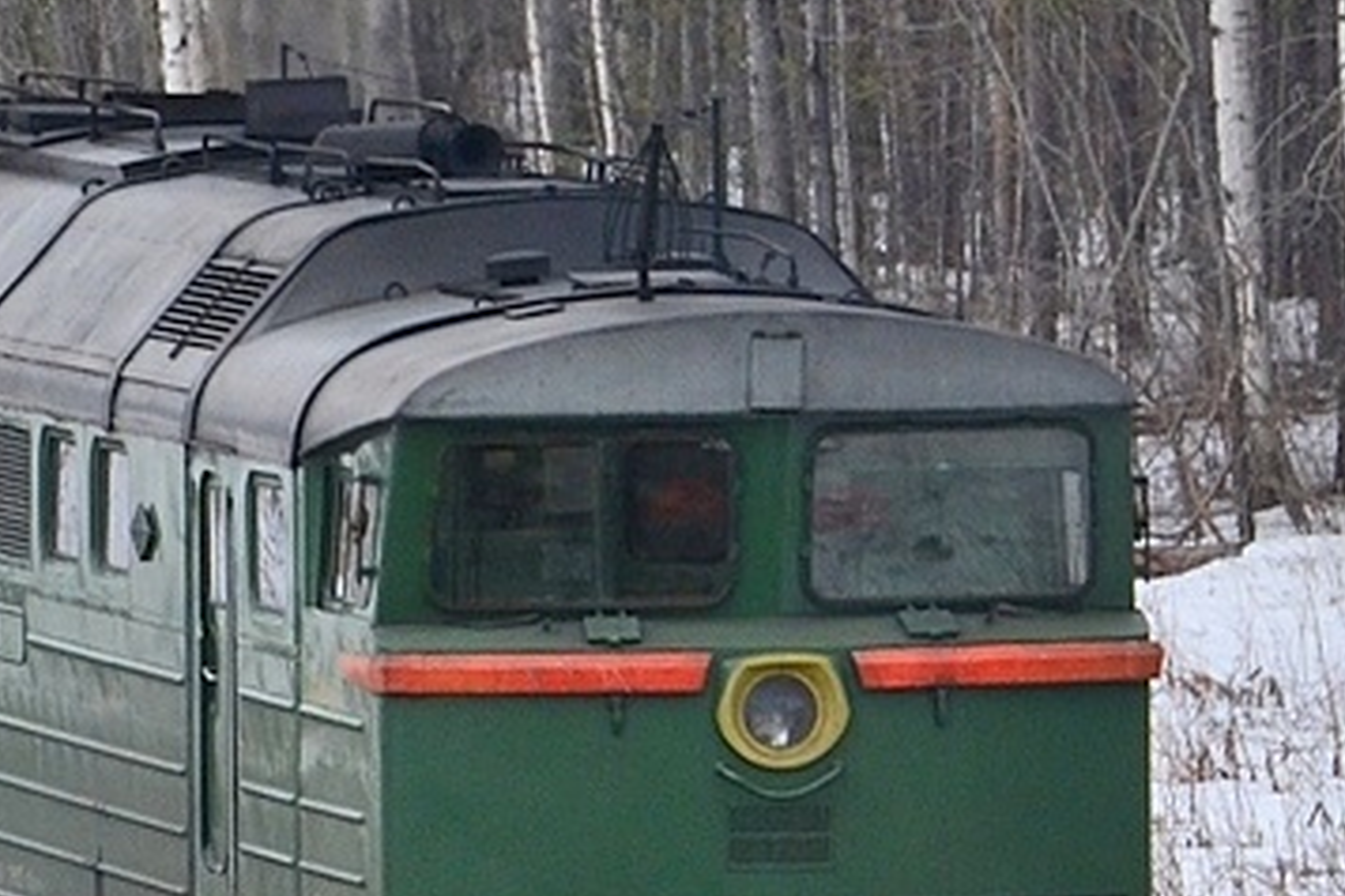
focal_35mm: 655
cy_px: 659
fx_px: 24470
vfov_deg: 2.1
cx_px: -407
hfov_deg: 3.1
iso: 800
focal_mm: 130
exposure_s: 1/250
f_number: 10
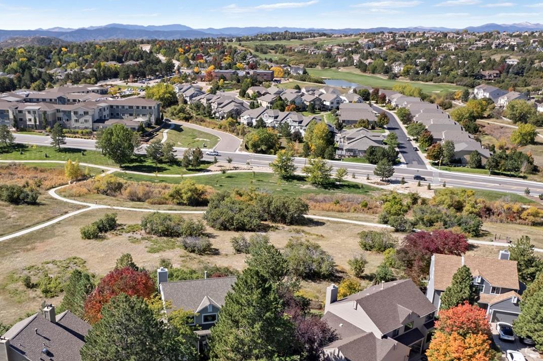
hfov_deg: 56.5
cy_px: 217
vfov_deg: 39.7
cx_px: 202
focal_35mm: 33
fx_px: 497
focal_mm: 8.38
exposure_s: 1/1250
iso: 140
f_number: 2.8
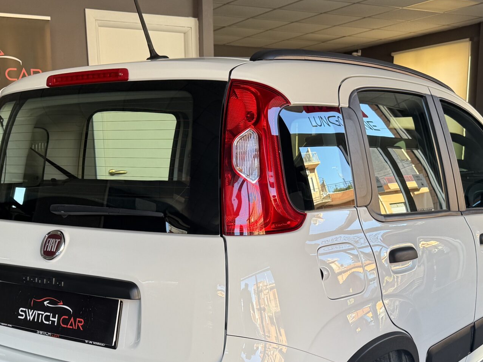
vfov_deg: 29.5
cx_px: 251
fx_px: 670
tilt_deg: -13.1
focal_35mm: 48
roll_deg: +0.3
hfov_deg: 39.7
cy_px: 295
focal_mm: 6.76
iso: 64
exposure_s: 1/121
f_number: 1.78
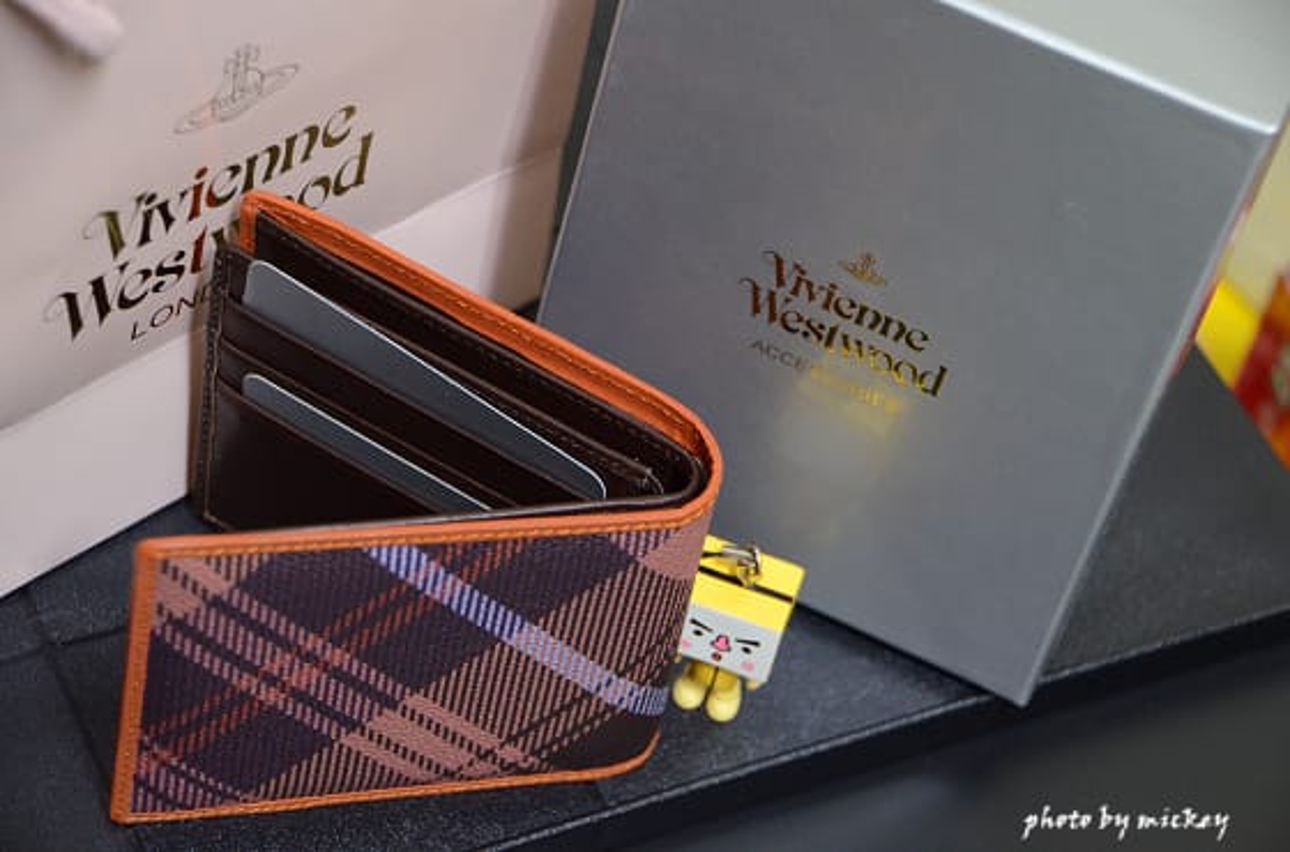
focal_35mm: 117
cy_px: 426
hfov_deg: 17.5
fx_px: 4181
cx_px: 645
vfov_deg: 11.6
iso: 1600
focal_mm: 78
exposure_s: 1/20
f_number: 5.3
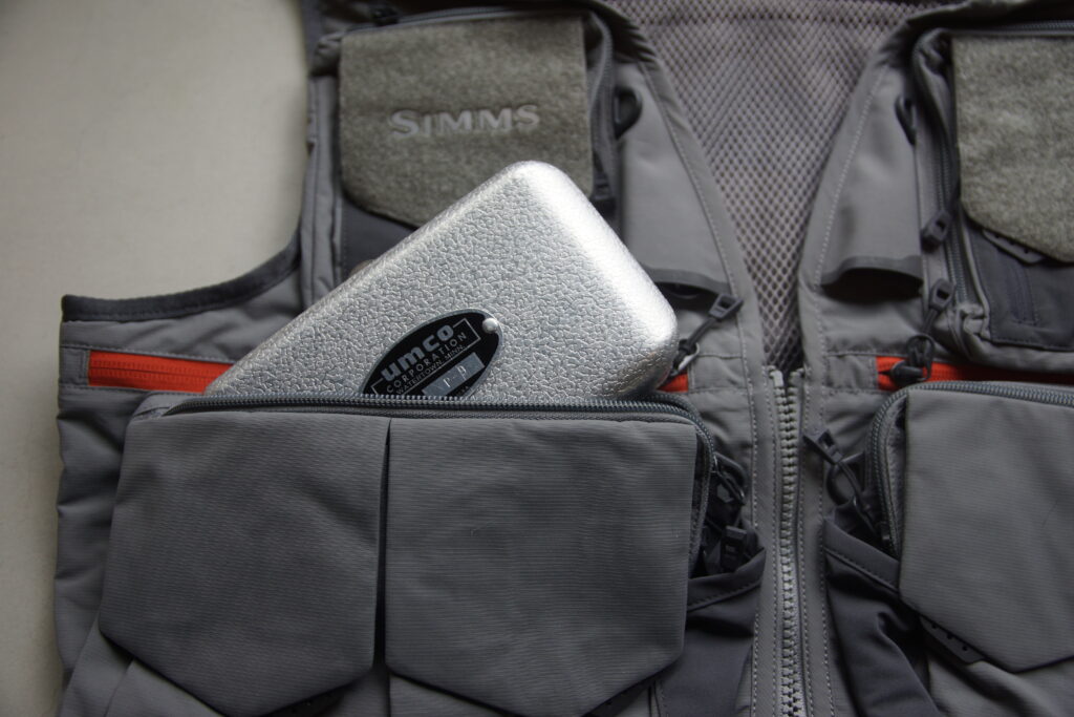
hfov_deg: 53.1
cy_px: 358
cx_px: 537
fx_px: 1074
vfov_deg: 36.9
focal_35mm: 36
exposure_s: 1/40
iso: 100
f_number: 3.2
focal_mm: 24
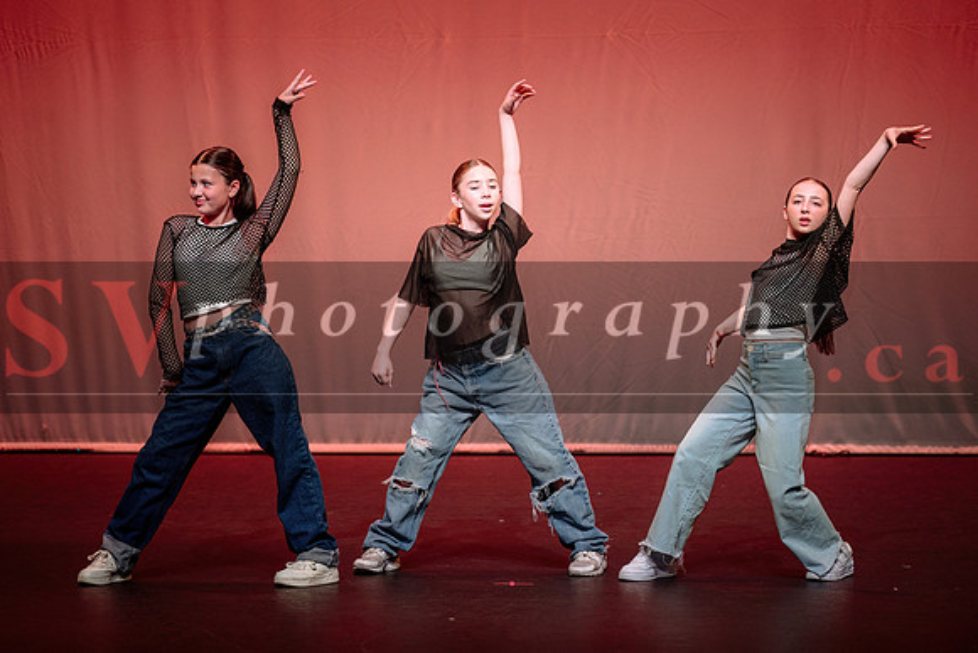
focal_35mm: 200
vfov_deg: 6.9
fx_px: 5434
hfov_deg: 10.3
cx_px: 489
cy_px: 326
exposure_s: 1/500
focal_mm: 200
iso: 1250
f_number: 2.8
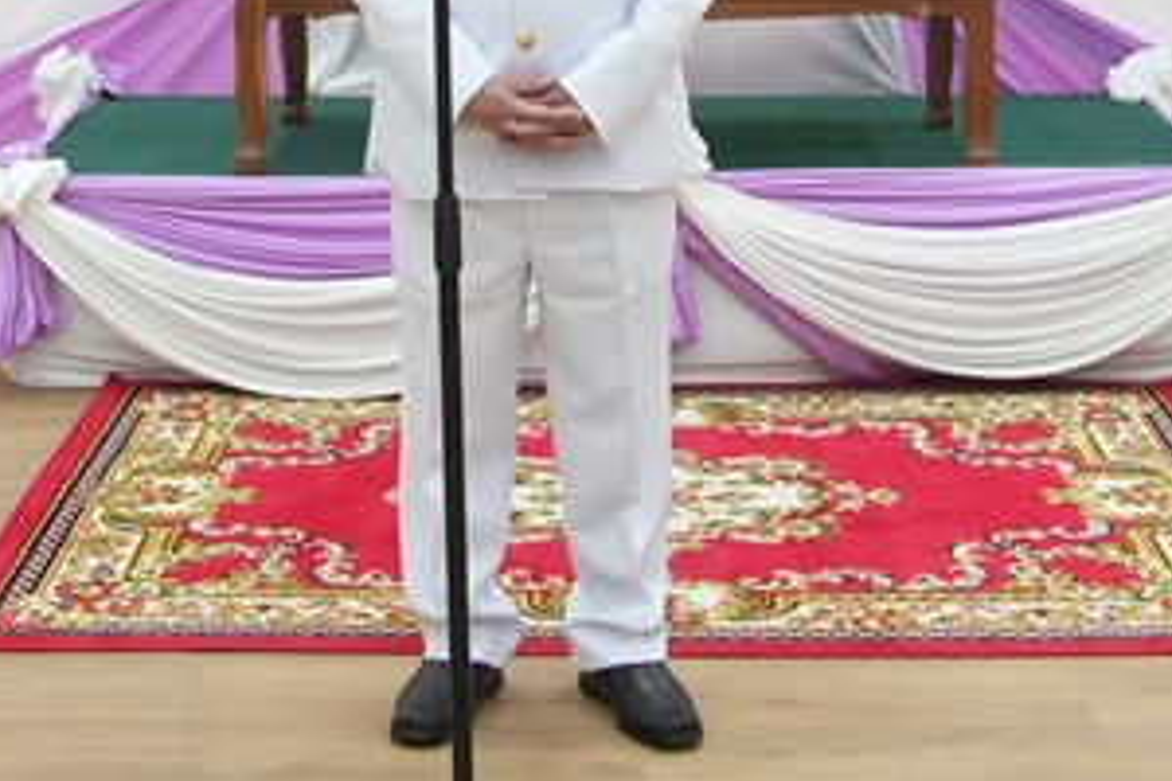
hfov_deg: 25.4
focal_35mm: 80
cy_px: -344
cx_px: 594
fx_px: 2604
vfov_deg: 15.8
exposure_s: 1/320
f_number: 3.2
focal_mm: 24
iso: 3200
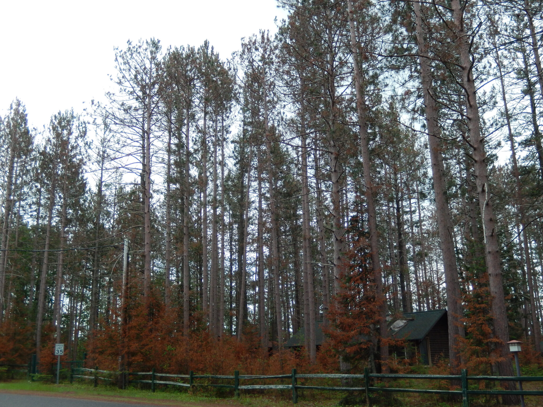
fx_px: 565
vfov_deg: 39.7
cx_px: 272
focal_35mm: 36
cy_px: 204
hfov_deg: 51.4
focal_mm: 6.5
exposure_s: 1/320
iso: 125
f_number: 4
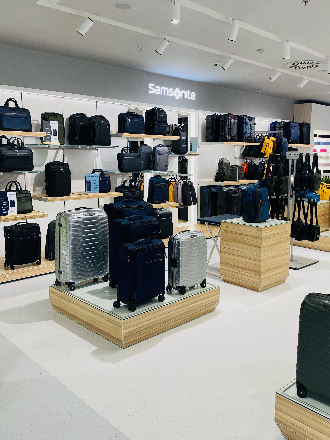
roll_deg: -1.3
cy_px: 206
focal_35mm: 31
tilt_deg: -6.2
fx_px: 394
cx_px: 182
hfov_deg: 45.4
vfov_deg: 58.3
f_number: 1.8
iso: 64
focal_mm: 4.25
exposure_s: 1/100
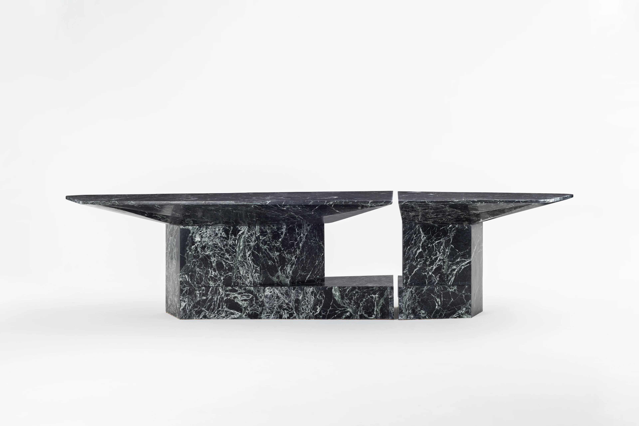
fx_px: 888
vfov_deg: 27.0
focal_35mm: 50
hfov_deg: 39.6
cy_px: 213
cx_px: 320
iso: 160
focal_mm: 50
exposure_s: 1/30
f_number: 7.1
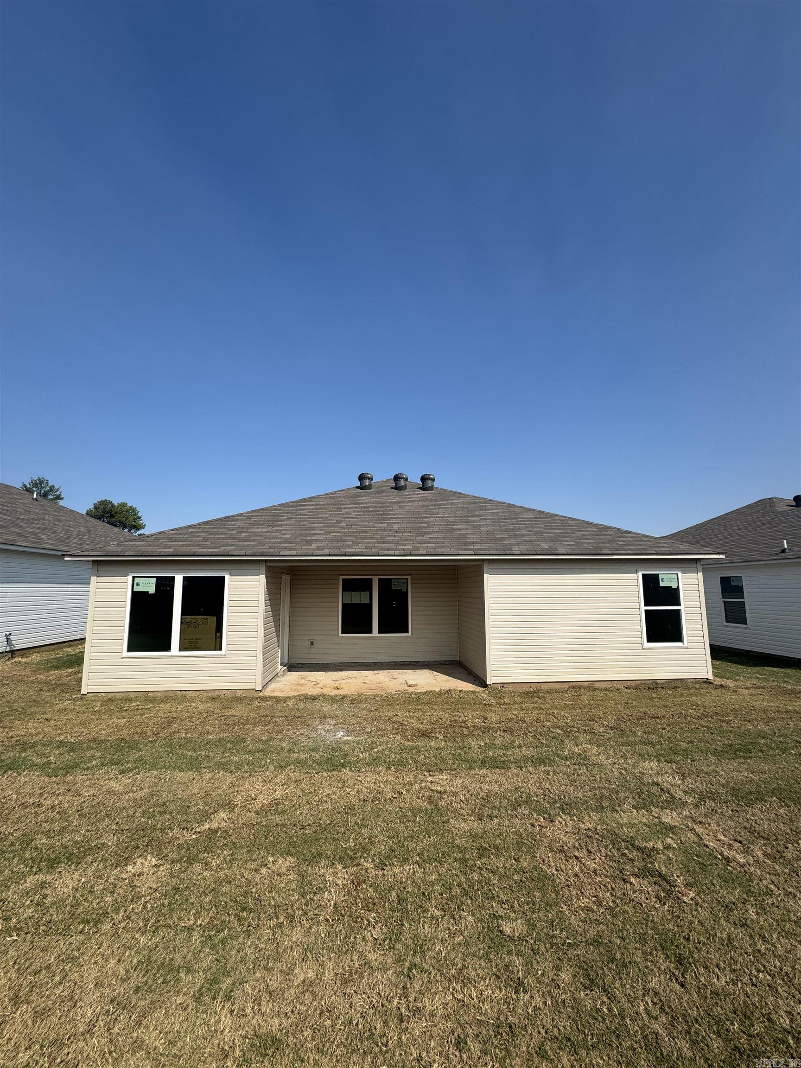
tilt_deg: +8.2
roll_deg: +1.4
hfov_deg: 85.7
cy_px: 534
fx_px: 432
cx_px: 400
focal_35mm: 14
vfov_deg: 102.1
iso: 50
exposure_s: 1/2770
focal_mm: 2.22
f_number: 2.2
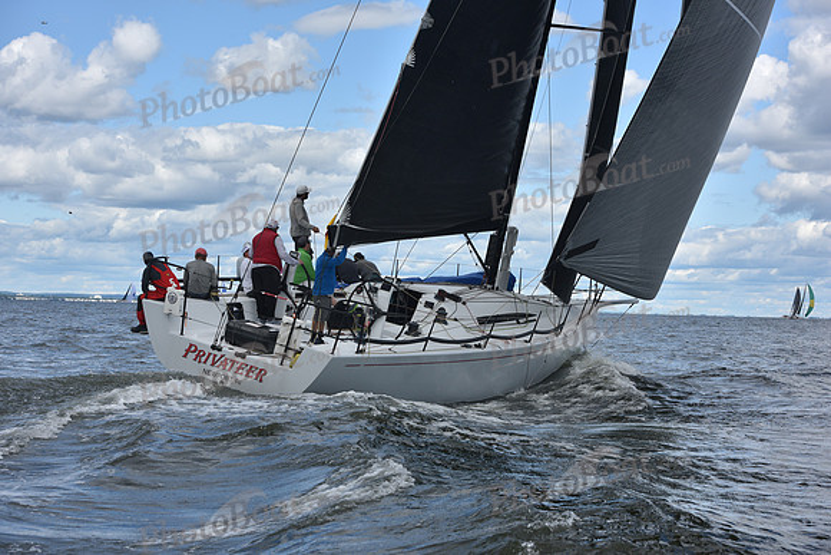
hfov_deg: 28.8
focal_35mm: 70
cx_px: 416
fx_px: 1616
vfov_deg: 19.5
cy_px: 278
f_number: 9
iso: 250
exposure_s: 1/1000
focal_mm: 70
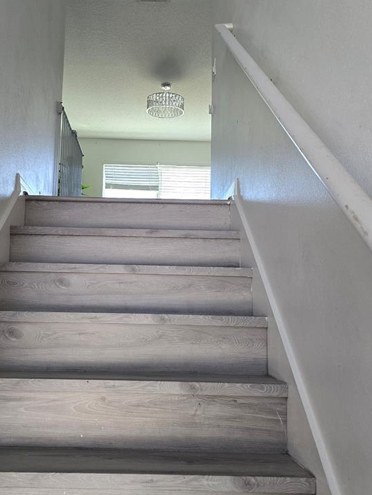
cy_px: 241
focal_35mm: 38
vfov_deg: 49.0
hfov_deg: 37.7
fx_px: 544
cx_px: 158
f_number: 1.7
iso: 200
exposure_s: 1/120
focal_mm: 6.3
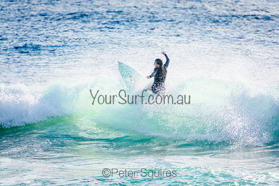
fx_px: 4651
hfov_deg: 3.4
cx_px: 140
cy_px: 93
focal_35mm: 600
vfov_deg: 2.3
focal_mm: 400
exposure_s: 1/2000
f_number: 5.6
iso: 280
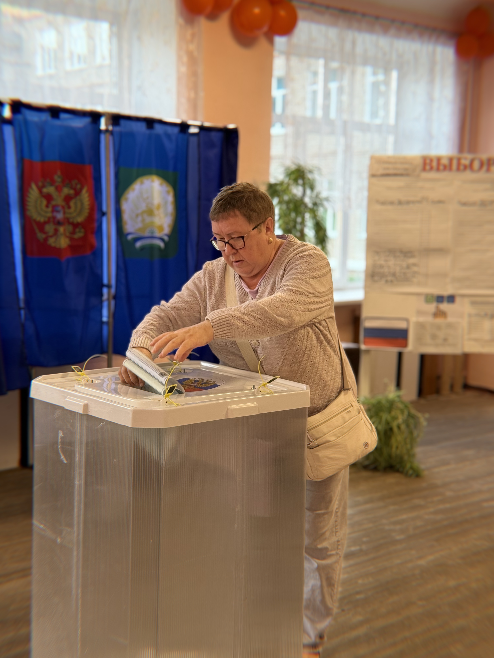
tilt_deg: -6.6
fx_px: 913
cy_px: 329
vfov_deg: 39.7
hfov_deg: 30.3
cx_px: 247
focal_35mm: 48
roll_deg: -1.0
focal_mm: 6.76
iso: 50
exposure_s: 1/50
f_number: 1.78
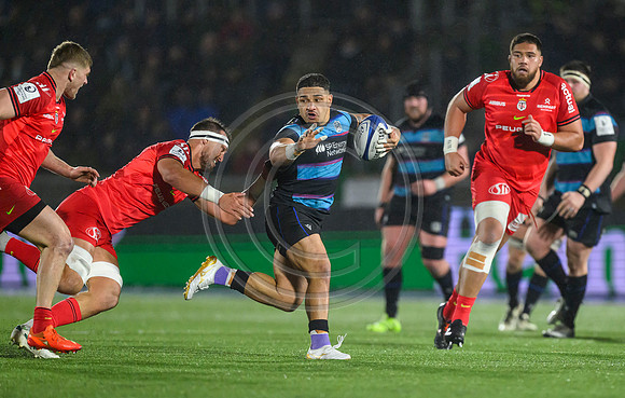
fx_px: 9615
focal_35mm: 562
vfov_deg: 2.4
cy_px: 277
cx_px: 429
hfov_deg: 3.7
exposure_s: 1/2500
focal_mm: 400
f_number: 3.2
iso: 5000
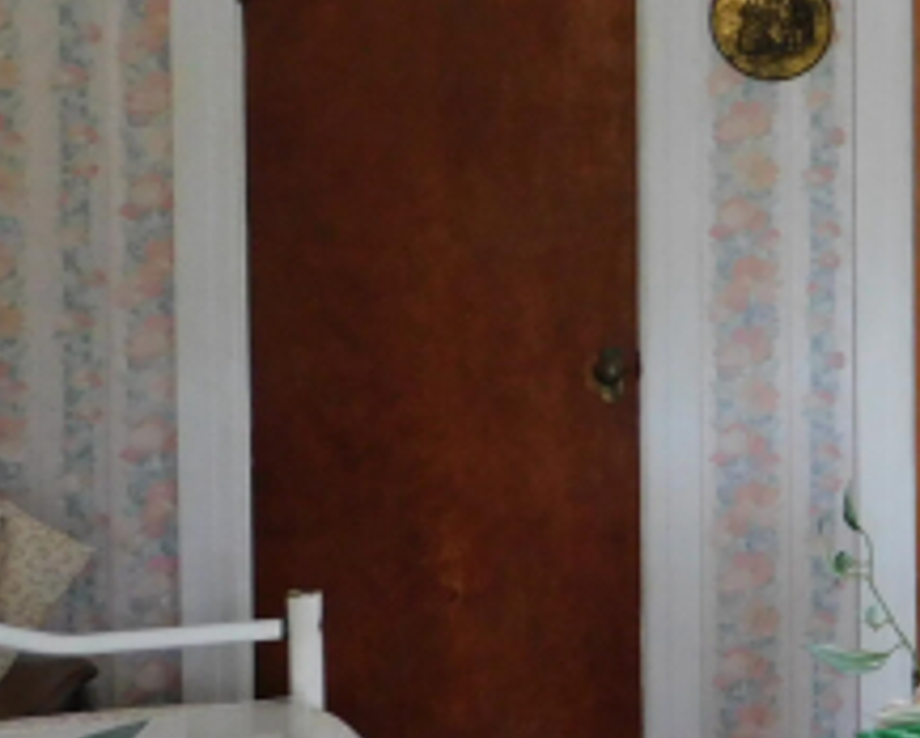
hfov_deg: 22.6
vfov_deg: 22.0
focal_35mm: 69
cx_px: 1376
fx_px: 1880
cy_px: 191
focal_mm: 4
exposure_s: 1/30
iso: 280
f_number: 3
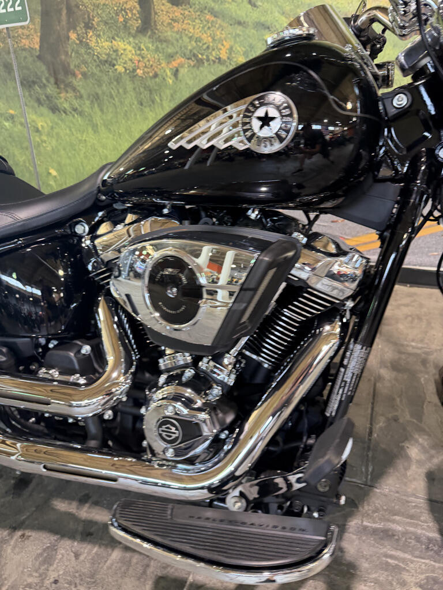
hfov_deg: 56.8
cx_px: 222
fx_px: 410
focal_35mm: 24
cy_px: 295
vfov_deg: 71.6
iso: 250
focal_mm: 6.76
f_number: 1.78
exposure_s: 1/60
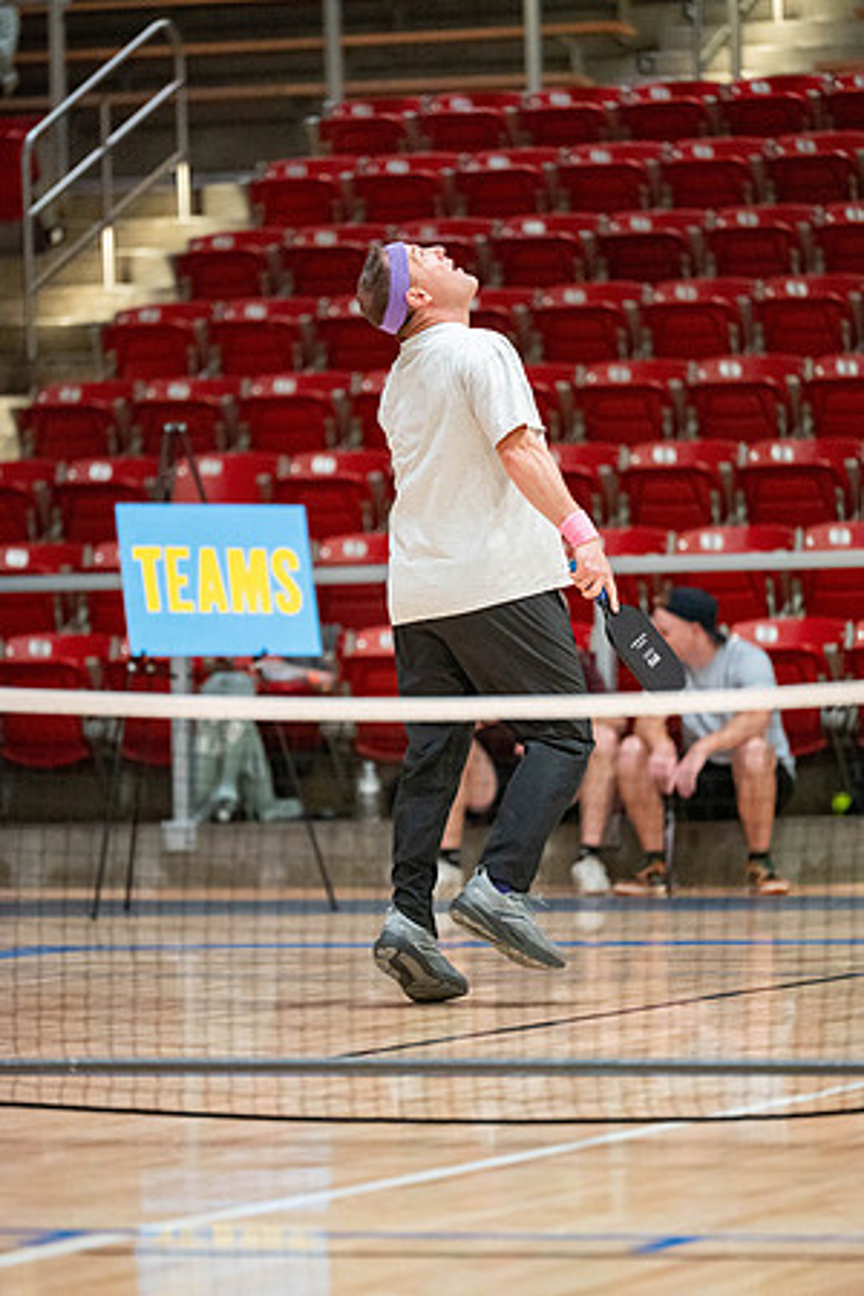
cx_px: 432
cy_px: 648
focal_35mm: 200
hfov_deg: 6.9
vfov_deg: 10.3
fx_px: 7199
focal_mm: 200
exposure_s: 1/500
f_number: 2.8
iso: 5000
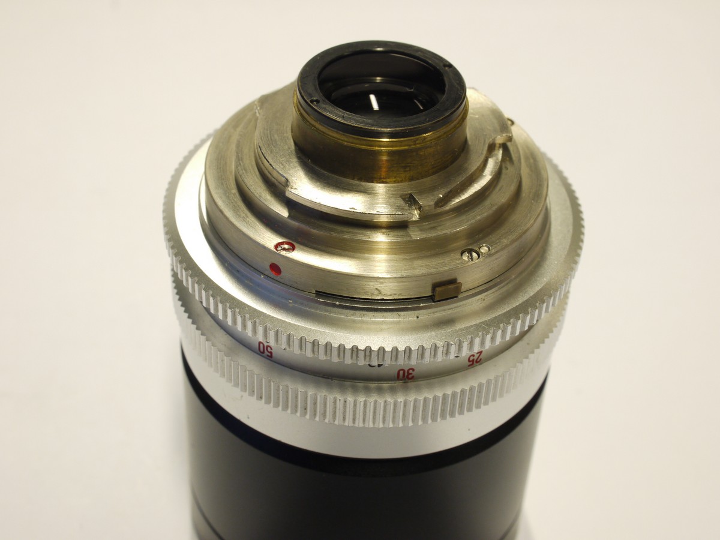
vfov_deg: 24.4
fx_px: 1248
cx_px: 360
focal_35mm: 60
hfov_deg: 32.2
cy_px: 270
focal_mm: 30
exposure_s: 1/8
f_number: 10
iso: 400
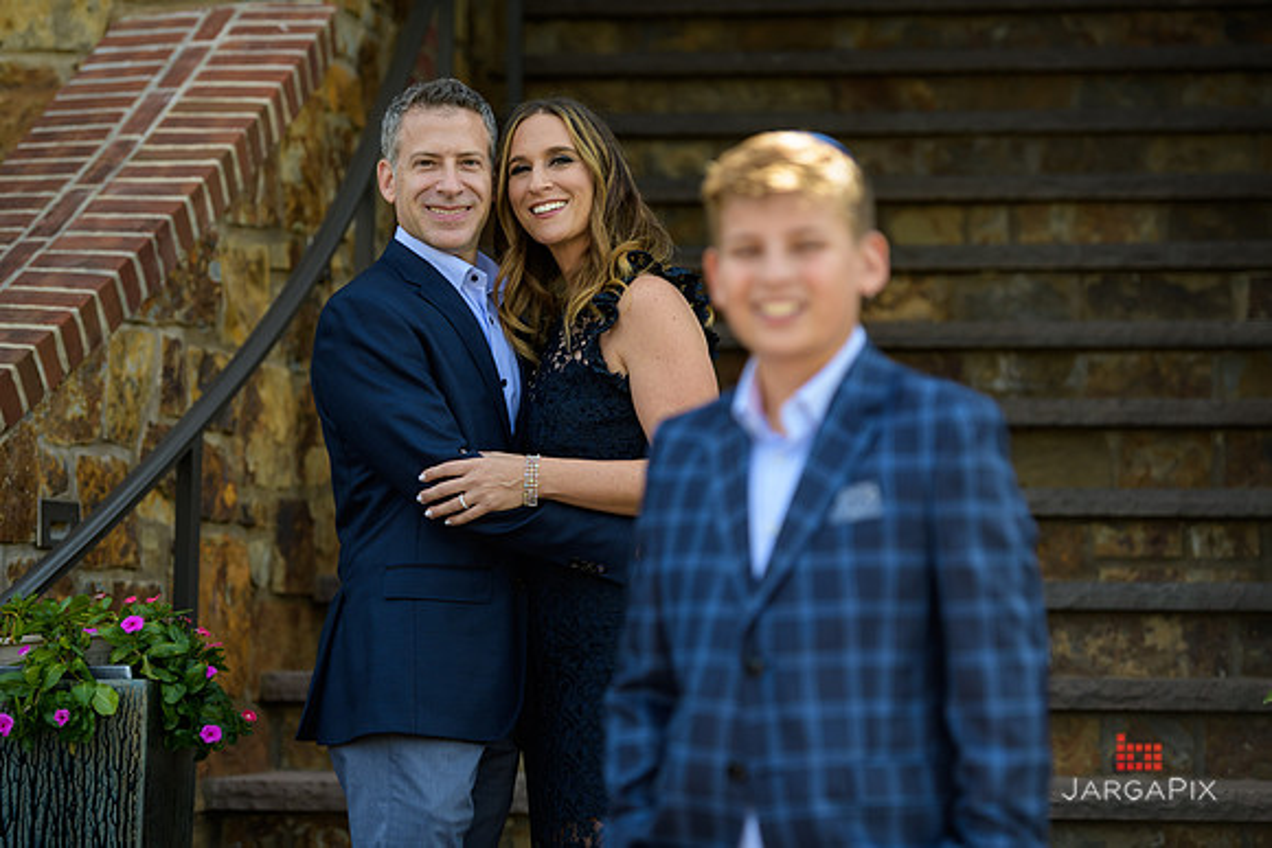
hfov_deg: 16.8
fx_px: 4311
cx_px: 636
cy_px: 424
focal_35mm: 122
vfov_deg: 11.2
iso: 200
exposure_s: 1/640
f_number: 3.2
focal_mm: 122
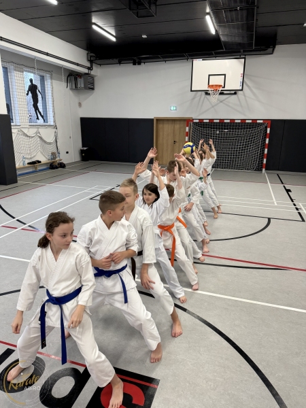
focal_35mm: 24
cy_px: 204
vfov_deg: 71.6
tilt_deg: -13.8
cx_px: 153
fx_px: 283
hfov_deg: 56.8
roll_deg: -1.8
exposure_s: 1/100
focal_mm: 6.86
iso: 125
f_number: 1.78
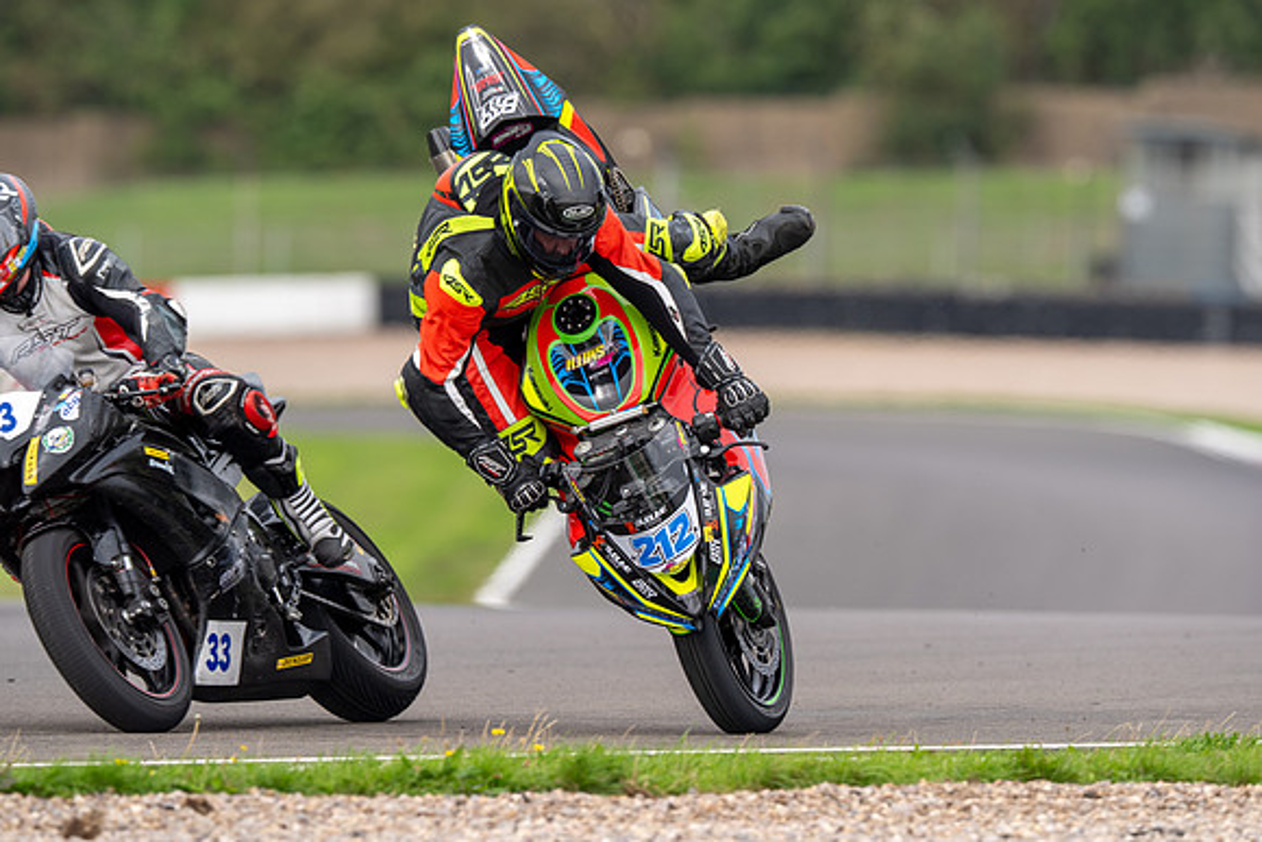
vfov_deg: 2.1
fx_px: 23222
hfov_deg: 3.1
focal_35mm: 662
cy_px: 377
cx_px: 697
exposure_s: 1/500
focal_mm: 600
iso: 250
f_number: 6.3
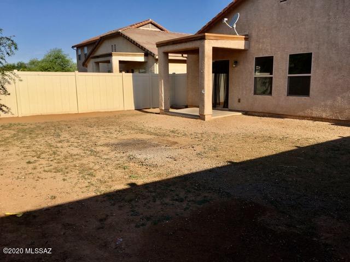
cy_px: 131
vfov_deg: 48.2
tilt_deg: -9.7
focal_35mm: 29
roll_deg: +0.4
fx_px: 293
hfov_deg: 61.7
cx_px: 175
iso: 25
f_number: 2.2
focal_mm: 4.15
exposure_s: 1/2331
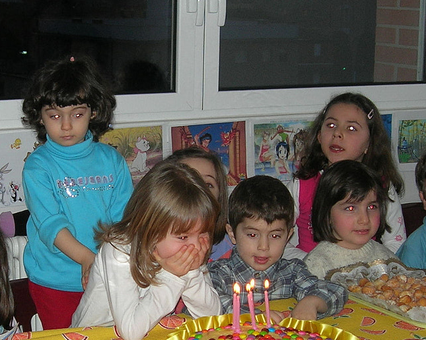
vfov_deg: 16.7
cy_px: 215
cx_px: 138
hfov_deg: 20.7
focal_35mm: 92
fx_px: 1160
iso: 64
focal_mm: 7.8
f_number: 2.8
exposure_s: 1/60.1
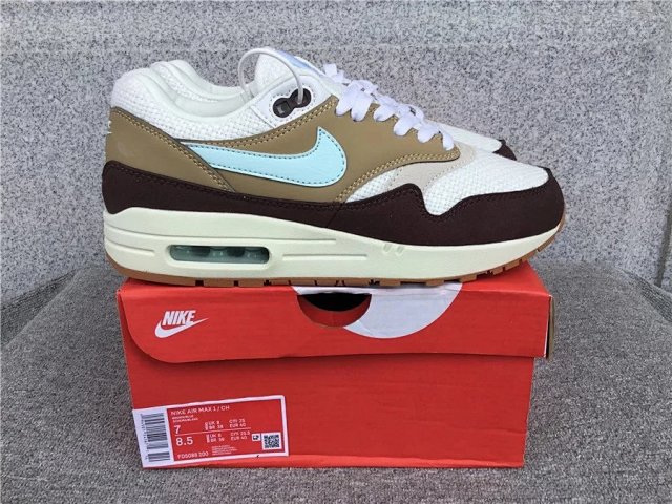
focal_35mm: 31
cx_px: 336
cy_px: 252
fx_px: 602
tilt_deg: -21.8
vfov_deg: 45.4
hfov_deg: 58.4
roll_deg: +1.1
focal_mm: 3.3
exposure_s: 1/386
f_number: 2.4
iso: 25
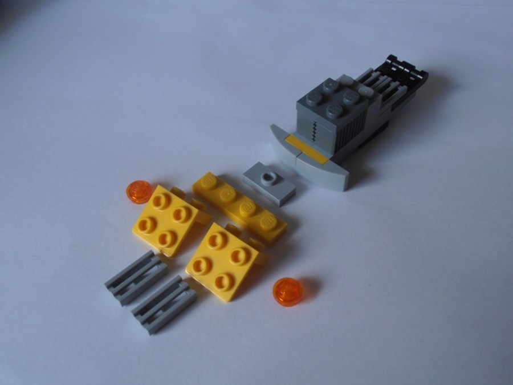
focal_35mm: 37
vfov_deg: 38.7
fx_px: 548
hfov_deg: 50.1
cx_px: 256
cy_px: 192
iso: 100
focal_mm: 6.61
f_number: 3.9
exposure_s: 1/40
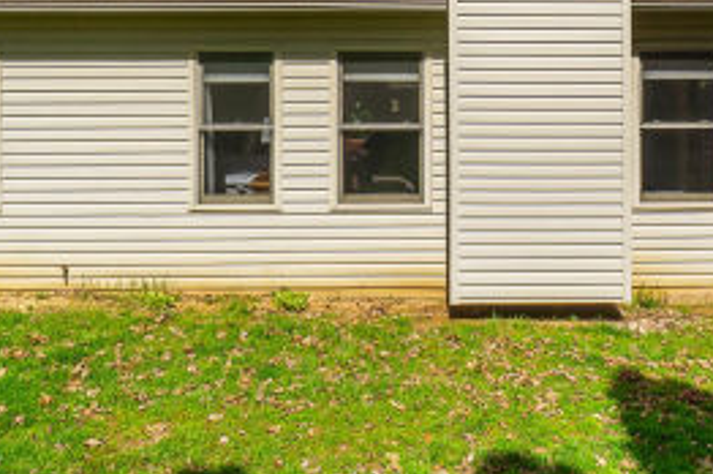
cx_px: 441
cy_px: 14
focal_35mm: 43
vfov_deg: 29.3
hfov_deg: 45.1
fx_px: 851
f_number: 11
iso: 400
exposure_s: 1/800
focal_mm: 10
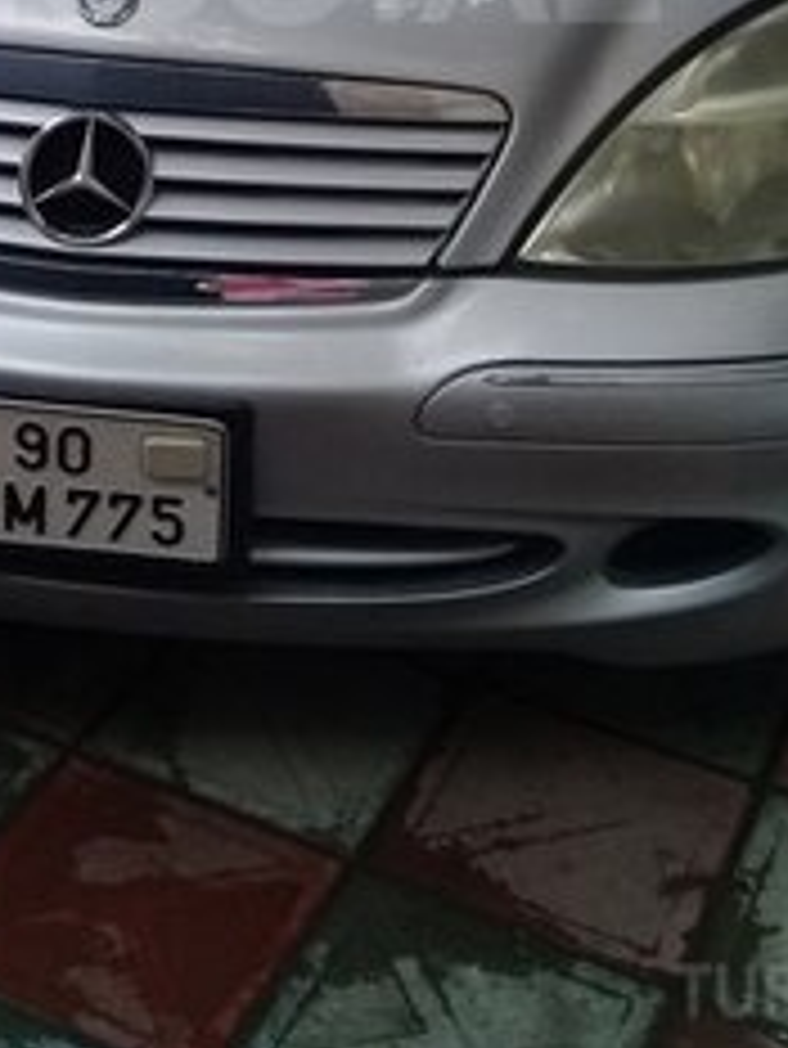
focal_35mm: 66
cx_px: 198
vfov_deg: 27.4
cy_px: -45
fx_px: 2001
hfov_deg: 22.1
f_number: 2.2
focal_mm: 3.3
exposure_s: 1/188
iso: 50
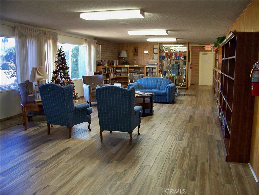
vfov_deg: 42.9
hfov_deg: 55.4
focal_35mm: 33
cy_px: 98
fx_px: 247
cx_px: 130
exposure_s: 1/30
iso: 200
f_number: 2.8
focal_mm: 5.85
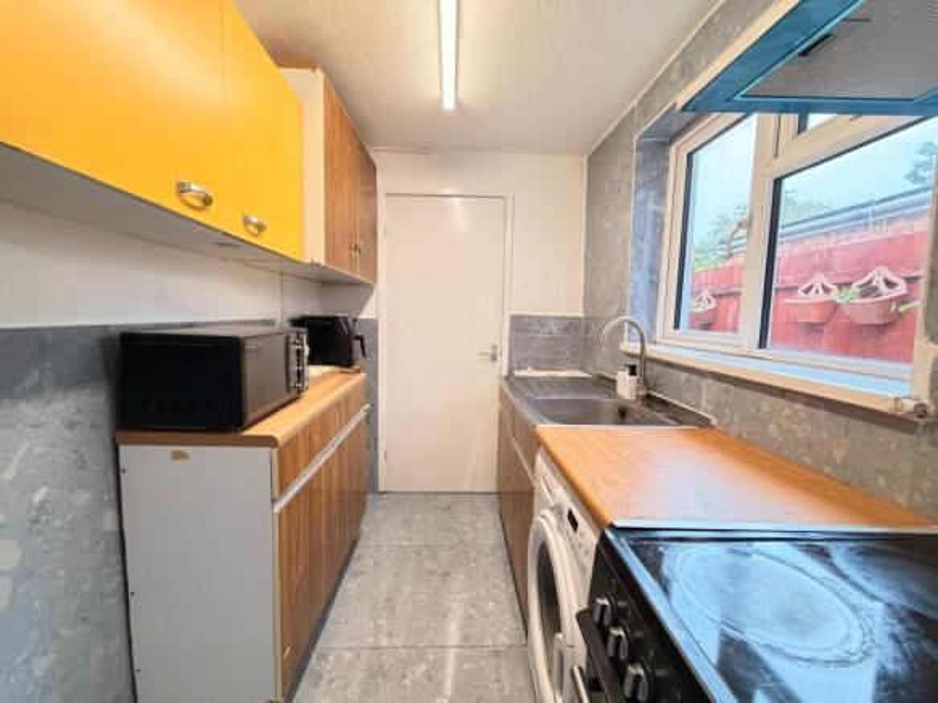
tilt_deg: -5.6
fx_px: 379
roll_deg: -0.9
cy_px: 352
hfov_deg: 102.1
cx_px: 469
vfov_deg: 85.7
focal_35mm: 14
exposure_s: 1/50
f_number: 2.2
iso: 500
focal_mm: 2.22
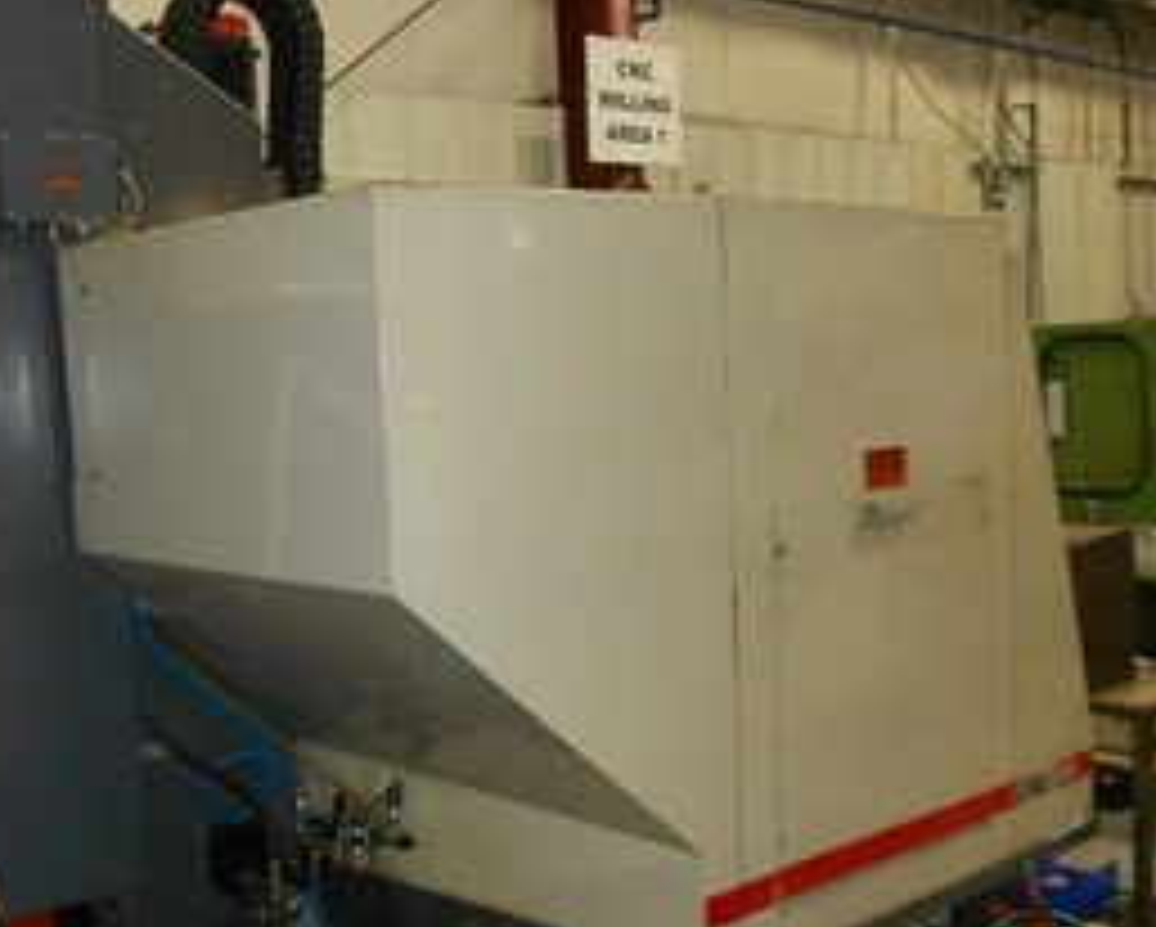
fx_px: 1507
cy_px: 526
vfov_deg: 34.1
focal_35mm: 44
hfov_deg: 41.5
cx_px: 405
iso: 200
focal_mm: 5.1
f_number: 3.4
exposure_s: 1/25
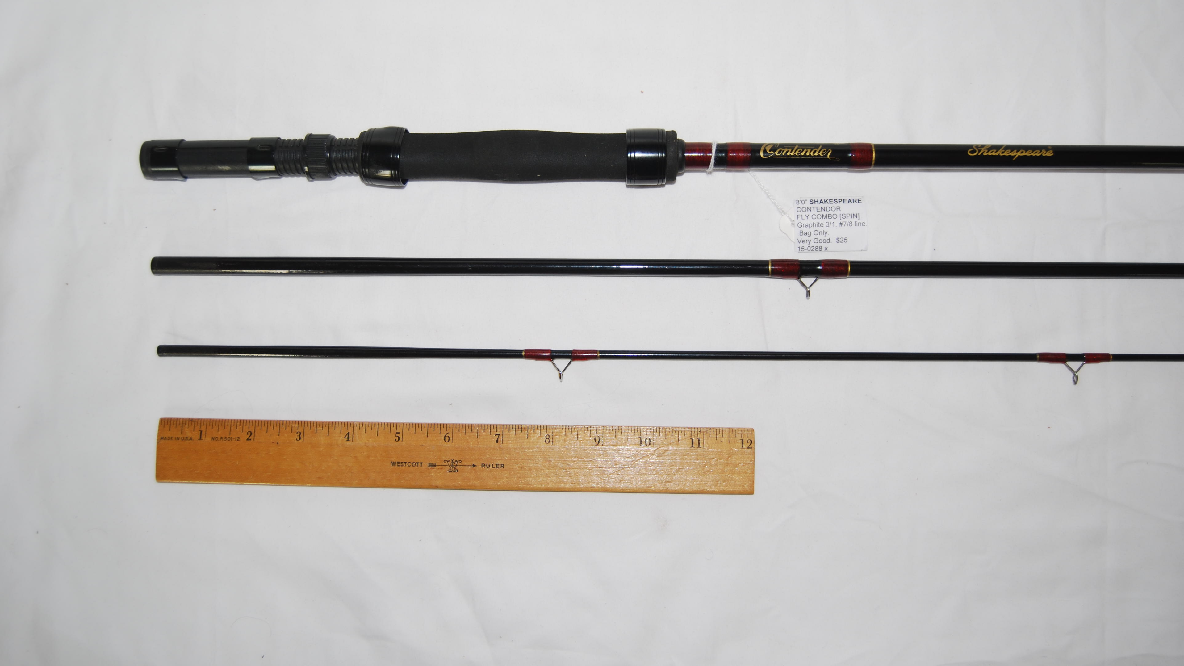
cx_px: 587
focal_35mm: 37
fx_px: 1147
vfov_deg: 32.3
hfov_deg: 54.6
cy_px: 286
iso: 100
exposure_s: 1/60
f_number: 3.8
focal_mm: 23
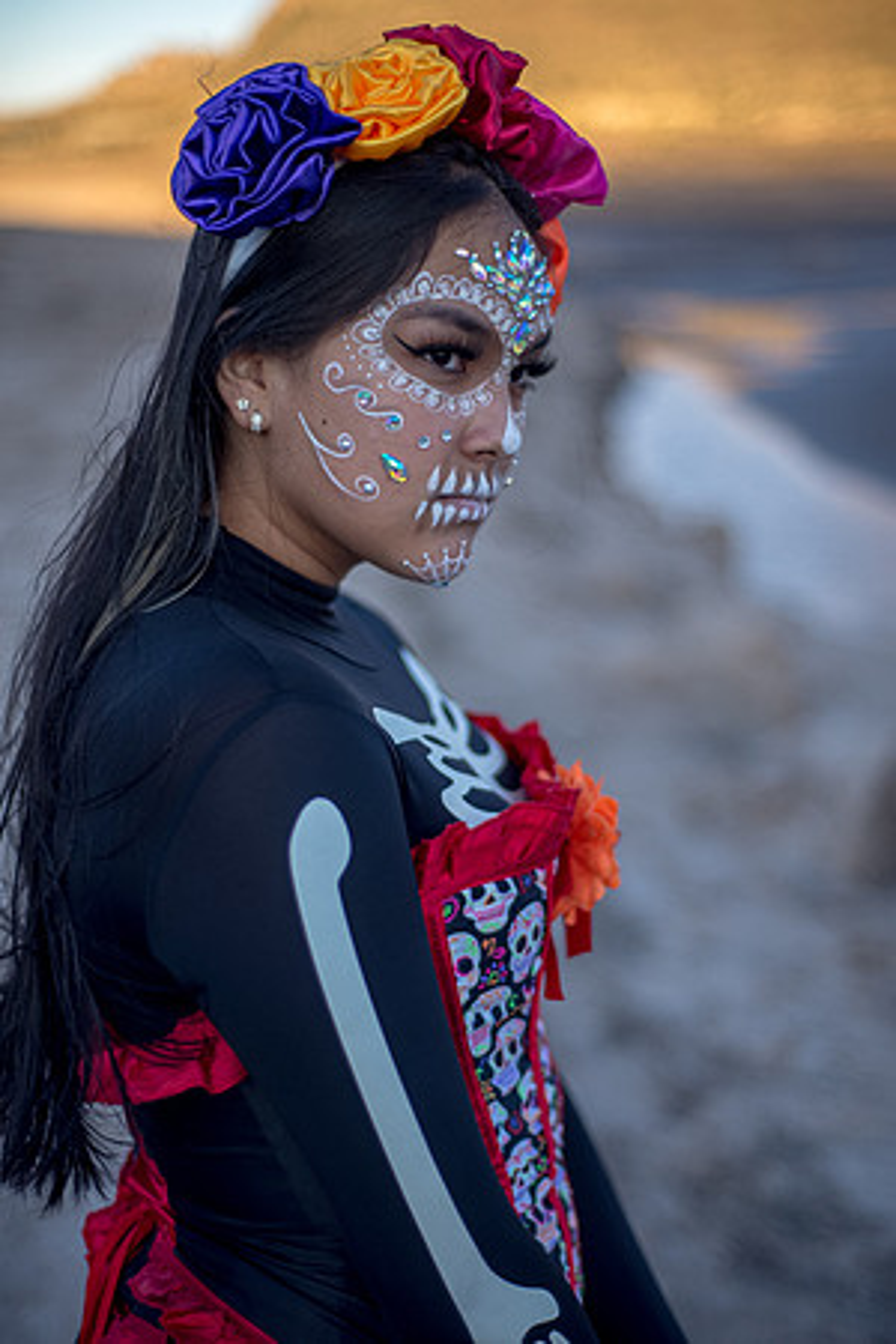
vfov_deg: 39.6
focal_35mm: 50
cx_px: 448
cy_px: 672
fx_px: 1867
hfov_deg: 27.0
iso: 100
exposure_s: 1/1600
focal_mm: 50
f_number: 1.8
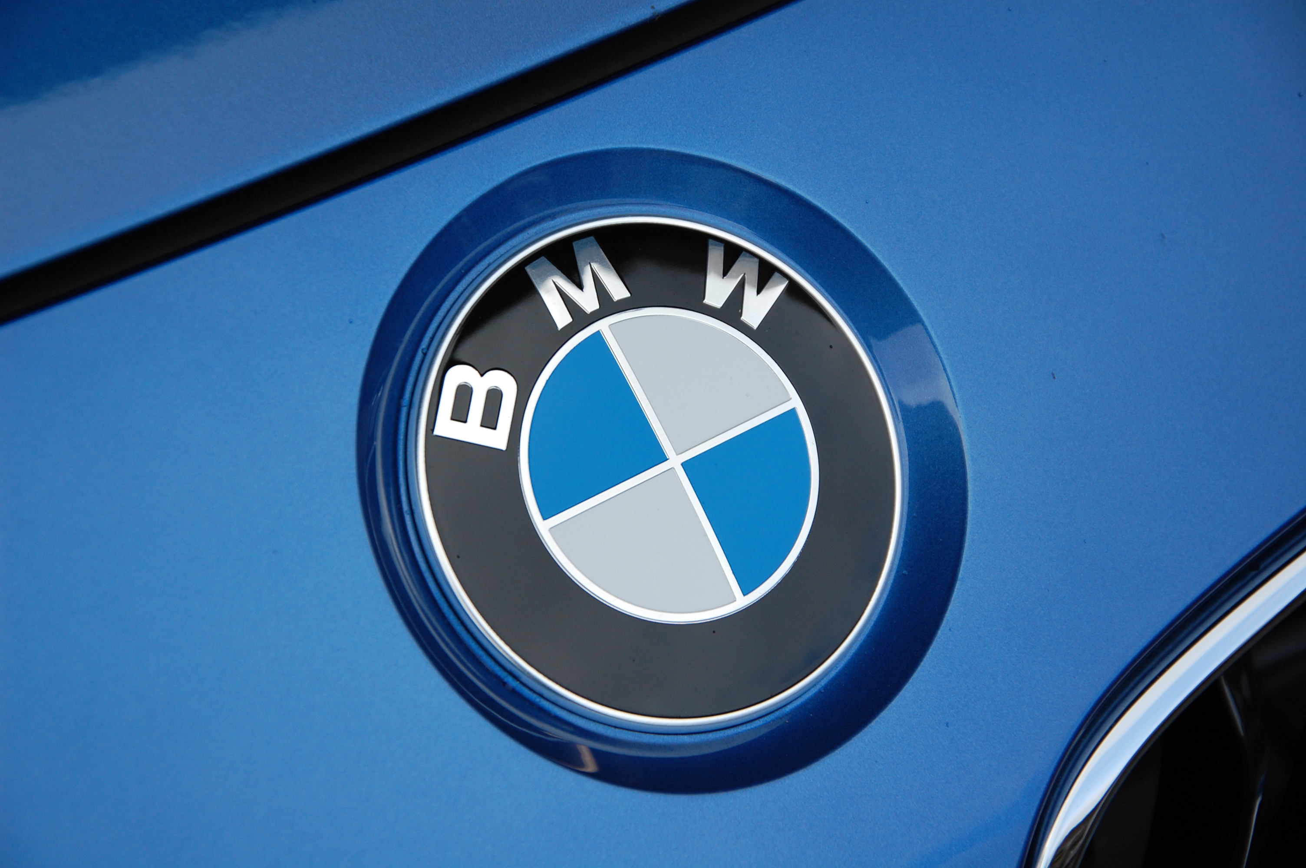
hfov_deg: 18.2
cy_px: 434
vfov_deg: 12.2
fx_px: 4078
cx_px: 653
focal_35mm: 112
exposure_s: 1/500
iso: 360
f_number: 5.6
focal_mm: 75
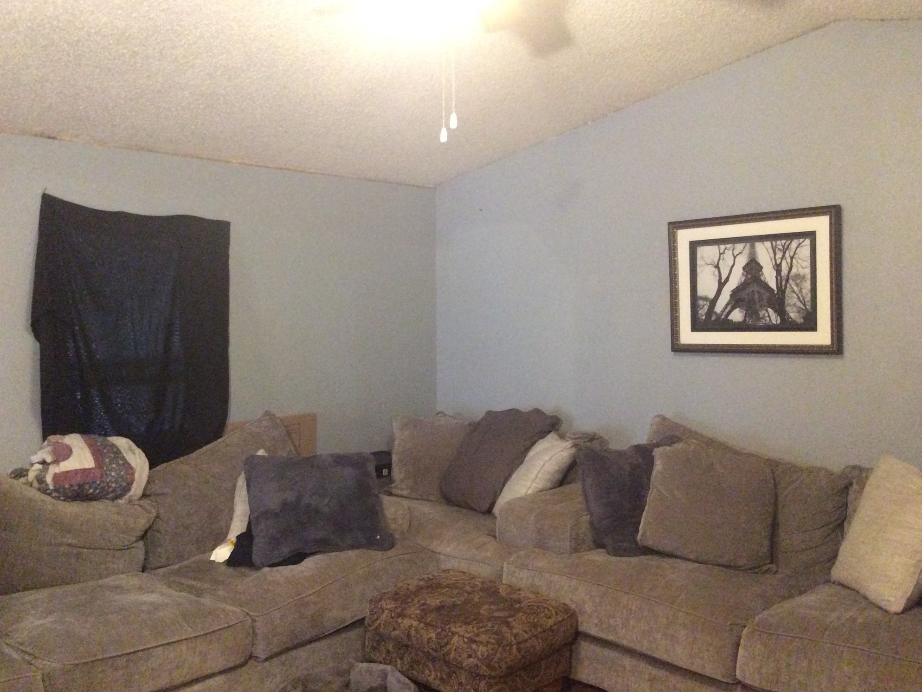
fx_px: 879
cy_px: 354
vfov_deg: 42.9
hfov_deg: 55.4
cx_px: 460
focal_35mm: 33
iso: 400
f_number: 2.4
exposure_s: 1/15
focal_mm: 3.3
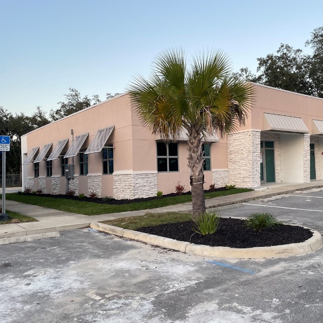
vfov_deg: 52.5
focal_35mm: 31
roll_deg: +2.8
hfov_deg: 51.7
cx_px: 211
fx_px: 327
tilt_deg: +1.8
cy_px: 162
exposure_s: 1/173
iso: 40
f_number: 1.6
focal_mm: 4.2
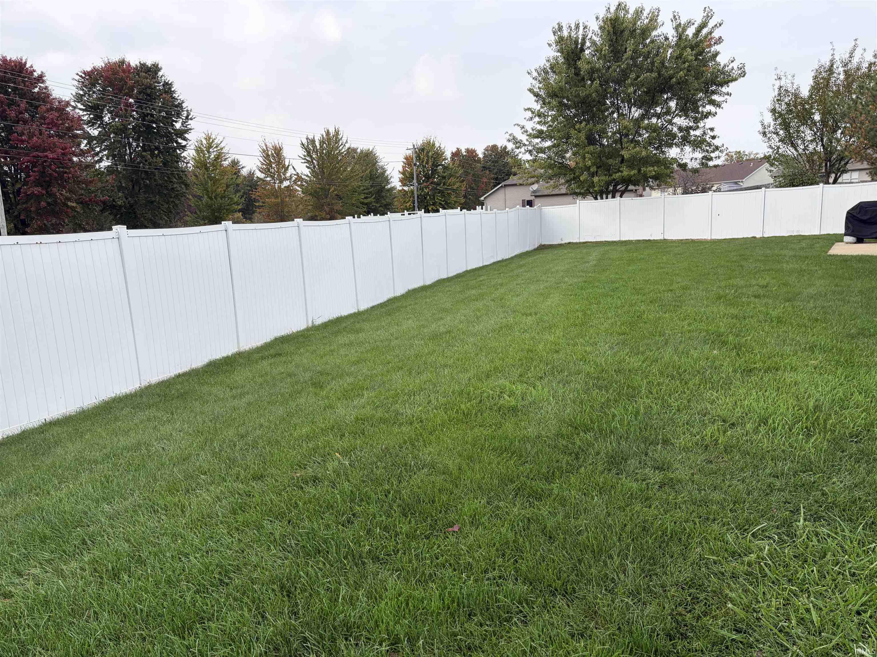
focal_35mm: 26
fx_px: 659
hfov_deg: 67.3
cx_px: 438
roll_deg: +2.7
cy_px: 328
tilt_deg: -9.7
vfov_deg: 53.1
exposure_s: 1/1263
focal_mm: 5.96
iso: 50
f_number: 1.6
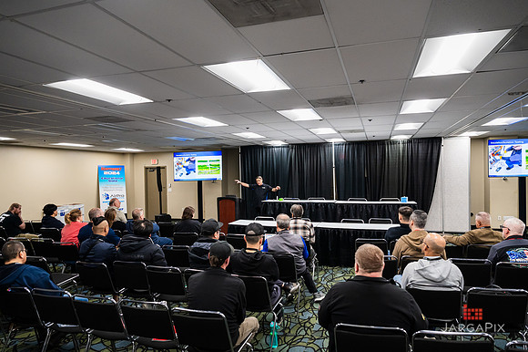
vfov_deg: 52.9
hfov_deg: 73.6
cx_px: 264
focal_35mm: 24
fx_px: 353
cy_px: 176
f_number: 5
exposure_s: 1/200
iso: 3200
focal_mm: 24
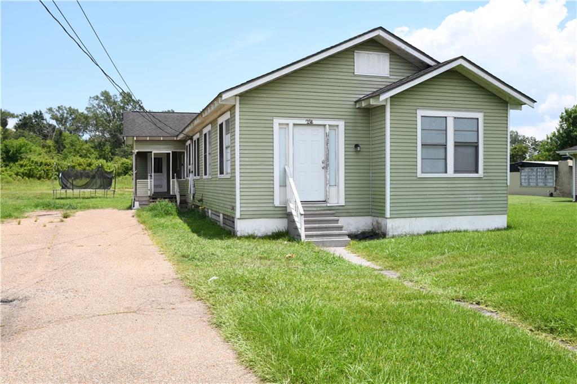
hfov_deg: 58.7
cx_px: 288
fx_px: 513
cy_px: 192
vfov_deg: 41.1
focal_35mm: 32
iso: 320
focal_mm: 32
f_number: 11
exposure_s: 1/250
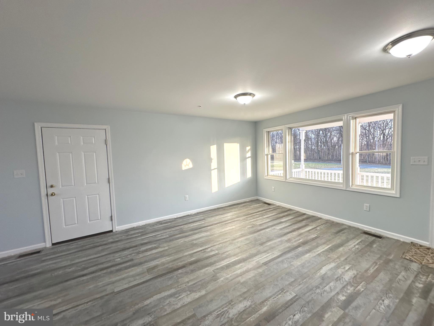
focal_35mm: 14
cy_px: 163
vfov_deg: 85.7
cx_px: 217
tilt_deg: -4.0
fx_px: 176
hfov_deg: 102.1
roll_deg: +1.4
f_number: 2.2
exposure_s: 1/120
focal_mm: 2.22
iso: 64
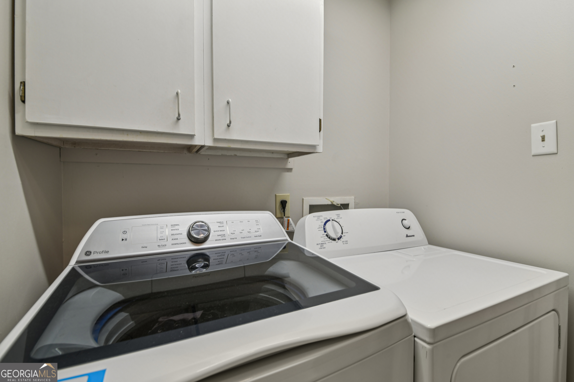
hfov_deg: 96.7
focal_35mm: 16
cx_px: 287
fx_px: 255
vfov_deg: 73.7
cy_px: 191
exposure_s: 1/40
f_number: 8
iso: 160
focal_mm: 16
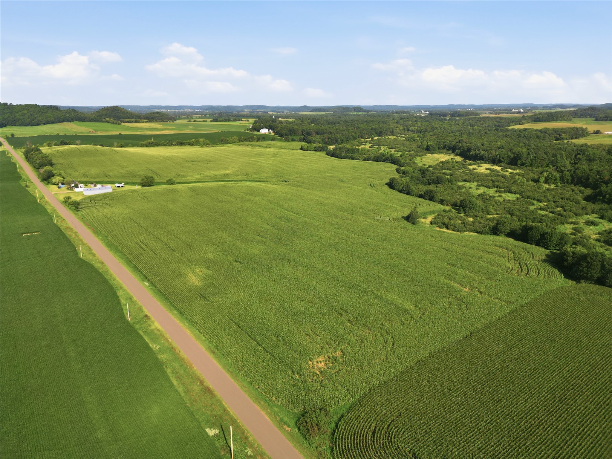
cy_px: 230
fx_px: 424
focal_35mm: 24
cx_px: 306
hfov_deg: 71.6
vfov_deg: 56.8
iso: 100
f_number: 1.7
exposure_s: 1/320
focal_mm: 6.7
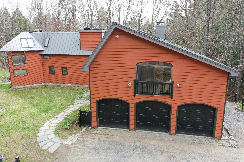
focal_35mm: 28
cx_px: 122
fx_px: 190
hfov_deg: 65.5
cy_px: 81
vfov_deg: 46.4
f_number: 4.5
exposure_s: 1/120
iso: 100
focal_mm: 10.26
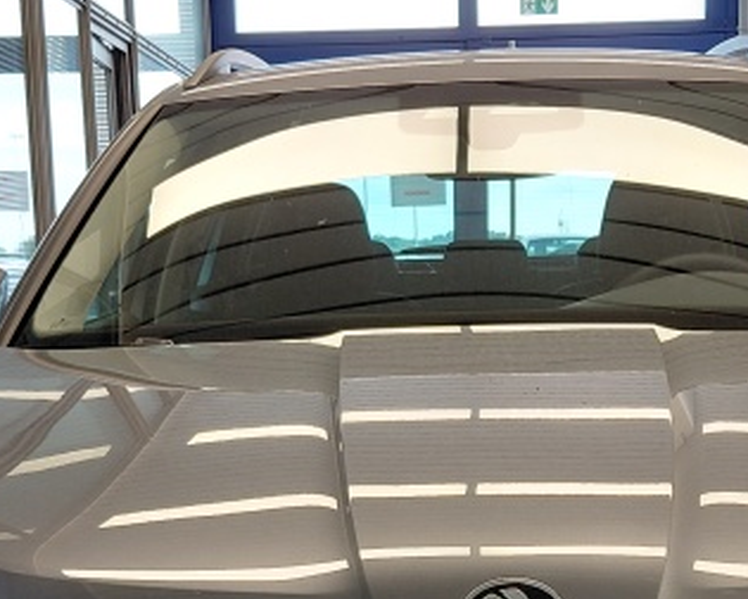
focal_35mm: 79
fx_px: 1749
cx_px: 420
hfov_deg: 24.1
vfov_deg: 18.7
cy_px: 657
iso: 80
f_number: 1.8
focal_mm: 4.69
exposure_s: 1/100
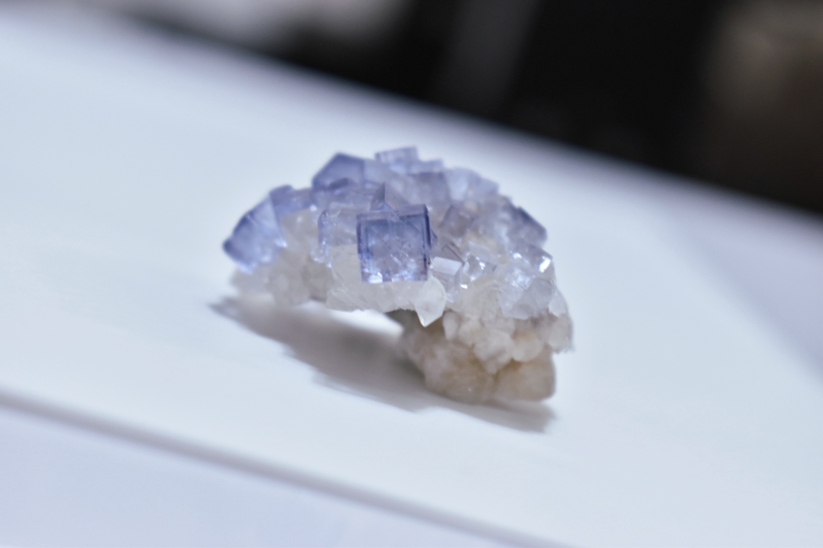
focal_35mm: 82
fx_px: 1886
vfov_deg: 16.6
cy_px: 274
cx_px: 412
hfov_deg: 24.6
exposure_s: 1/10
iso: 900
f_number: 5.6
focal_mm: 55
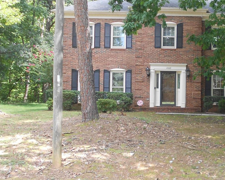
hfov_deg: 32.7
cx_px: 208
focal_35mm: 54
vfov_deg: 28.1
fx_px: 360
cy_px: 94
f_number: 3.2
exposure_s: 1/50
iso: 80
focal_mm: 4.6
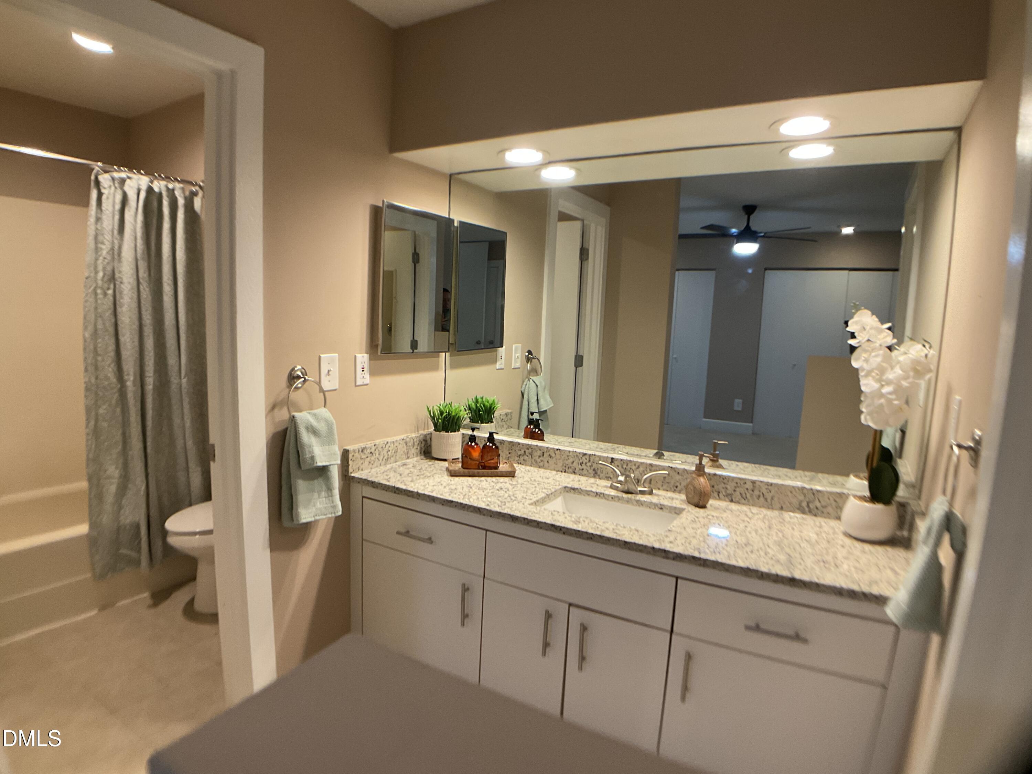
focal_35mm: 29
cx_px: 516
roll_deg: -2.0
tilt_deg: -8.3
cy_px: 387
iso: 100
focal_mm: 3
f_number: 1.8
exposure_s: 1/60
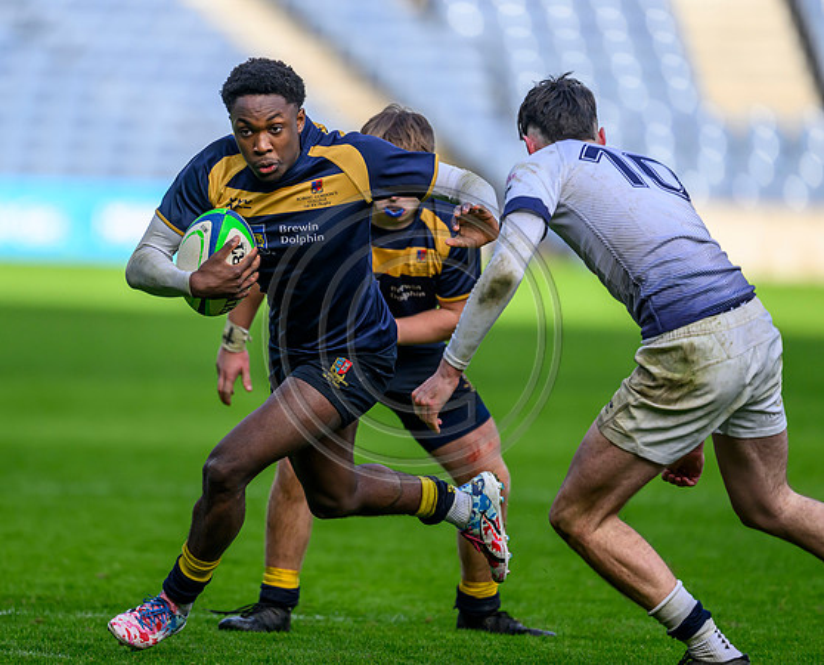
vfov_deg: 2.4
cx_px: 306
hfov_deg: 2.9
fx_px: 16107
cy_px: 320
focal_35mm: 658
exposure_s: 1/2500
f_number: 4
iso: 1250
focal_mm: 560
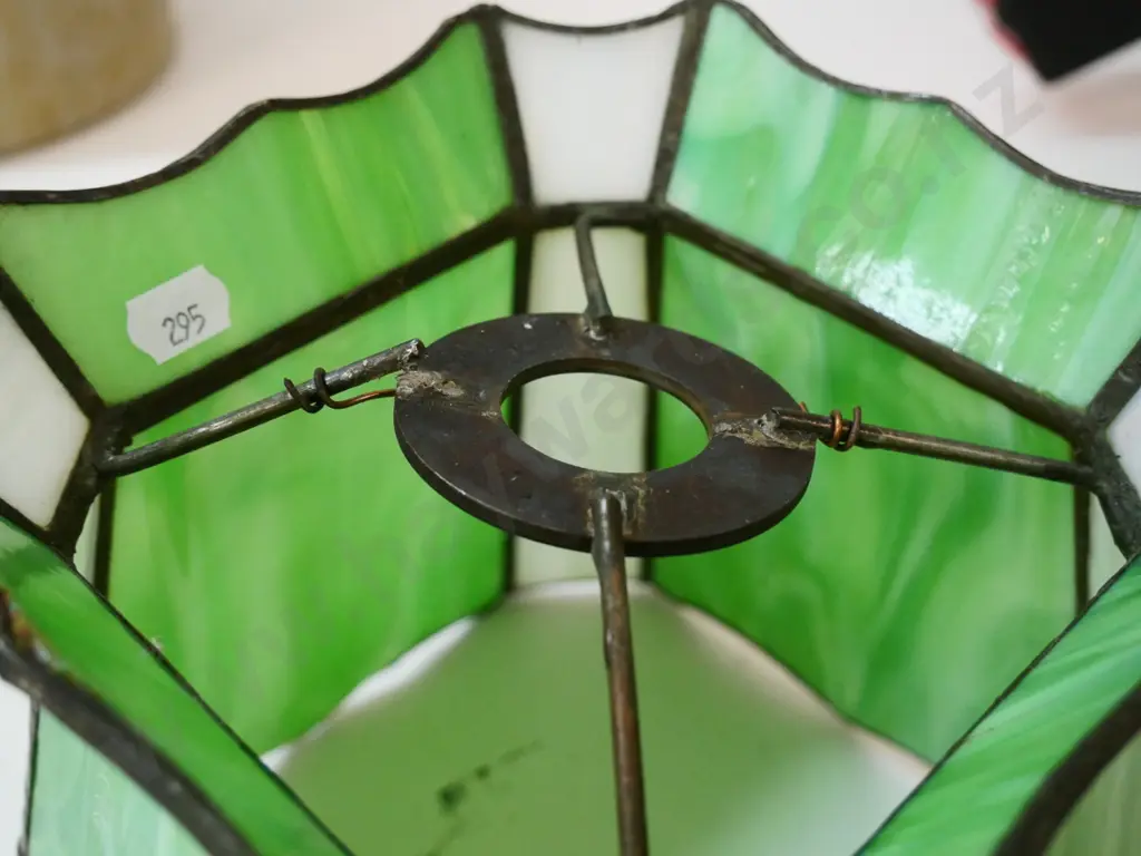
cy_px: 428
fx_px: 1187
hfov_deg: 51.4
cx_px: 570
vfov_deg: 39.7
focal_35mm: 36
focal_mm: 18
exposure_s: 1/125
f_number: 5
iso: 3200
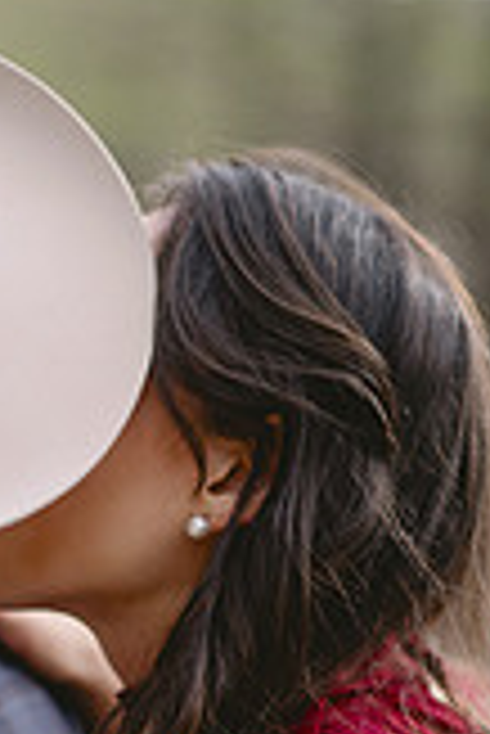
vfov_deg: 8.7
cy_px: 946
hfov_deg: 5.9
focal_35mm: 234
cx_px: -103
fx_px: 4767
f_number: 2
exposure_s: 1/1600
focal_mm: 85
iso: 320
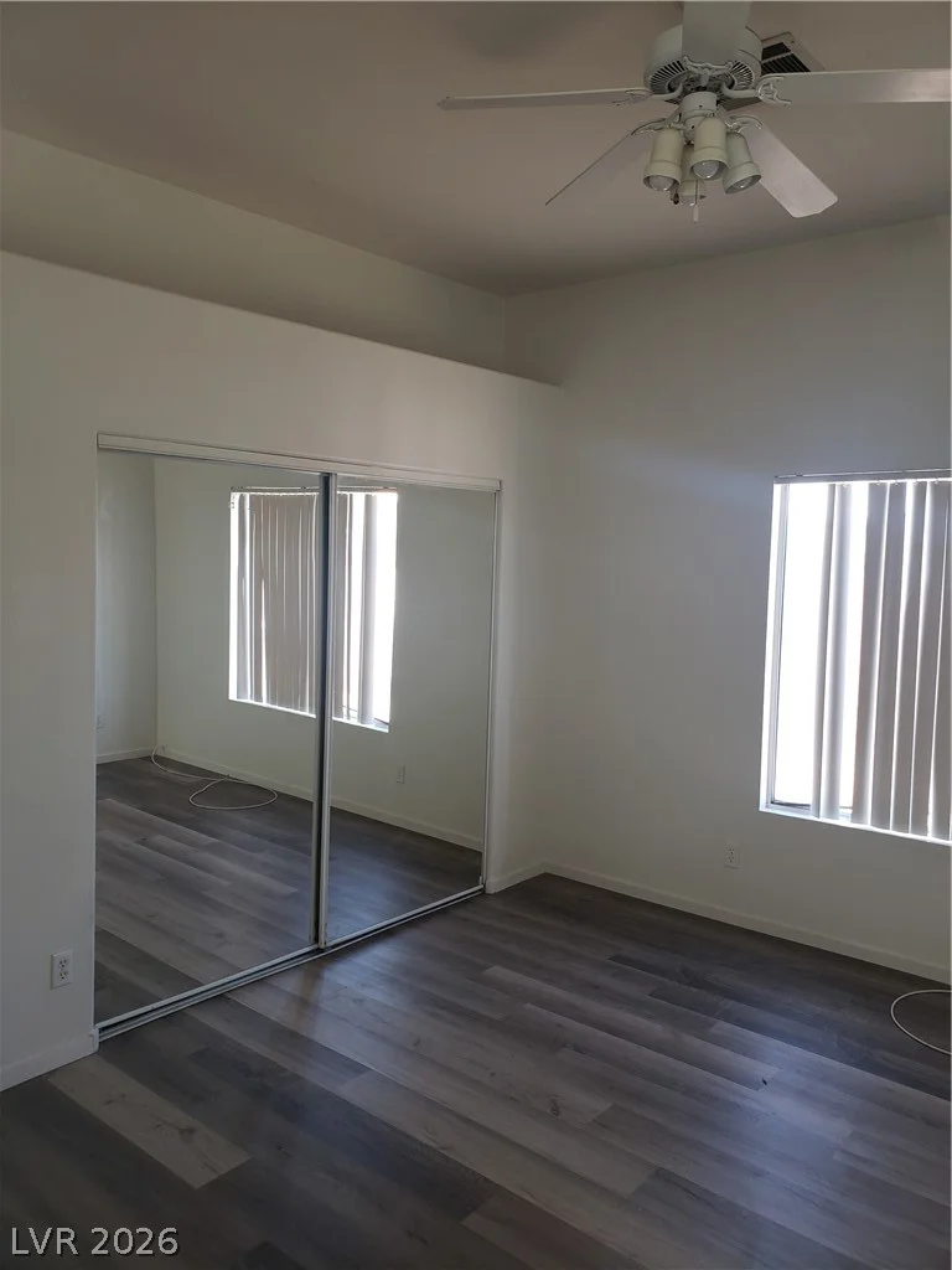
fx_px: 953
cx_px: 476
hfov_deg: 53.1
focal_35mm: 26
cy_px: 635
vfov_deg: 67.3
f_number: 2.4
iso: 100
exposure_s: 1/60
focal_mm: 4.3
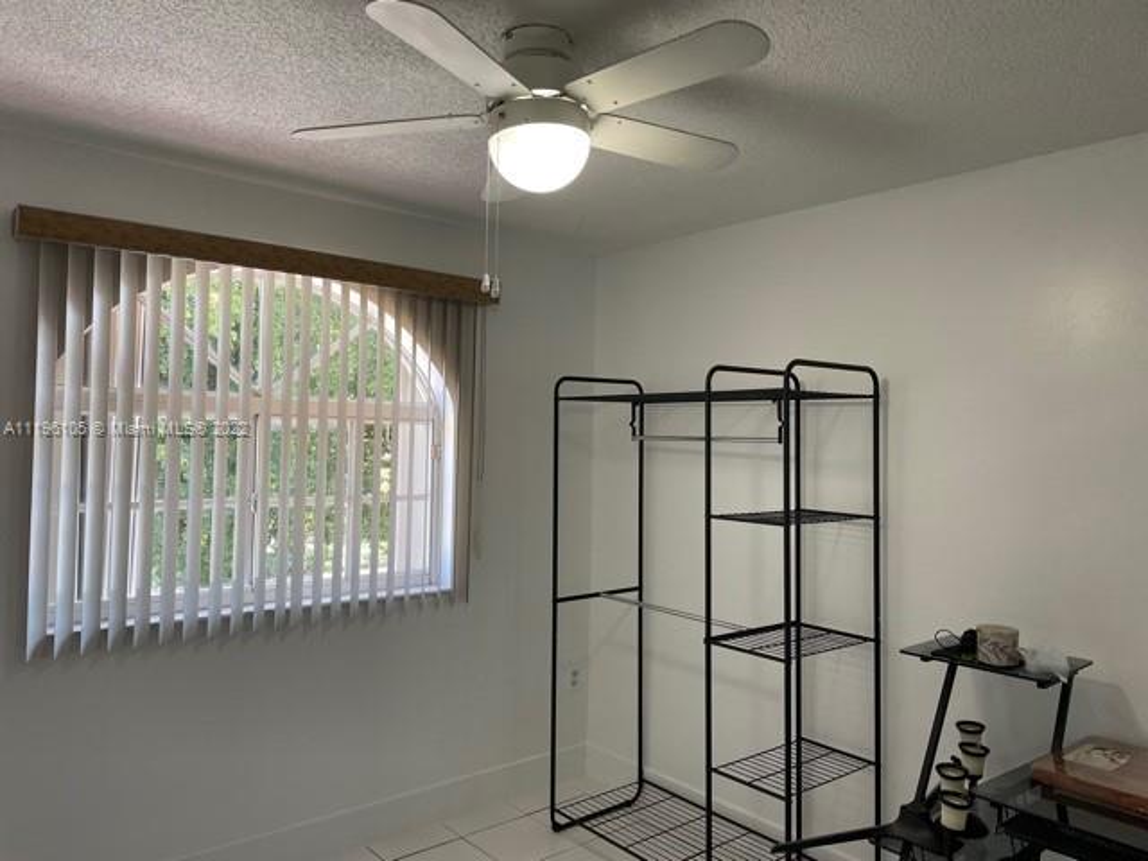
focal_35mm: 26
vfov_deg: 53.1
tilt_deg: +1.7
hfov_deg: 67.3
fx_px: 862
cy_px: 430
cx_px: 574
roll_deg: -0.4
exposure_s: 1/120
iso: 125
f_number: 1.6
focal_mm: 4.2
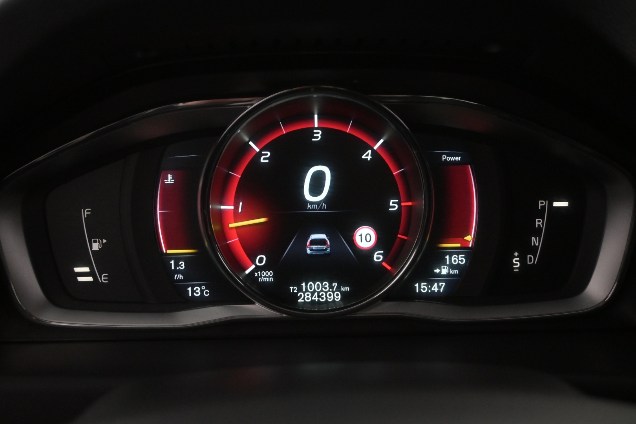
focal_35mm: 47
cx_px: 318
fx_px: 835
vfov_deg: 28.5
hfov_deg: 41.7
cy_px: 212
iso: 2500
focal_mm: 31.5
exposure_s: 1/60
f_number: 5
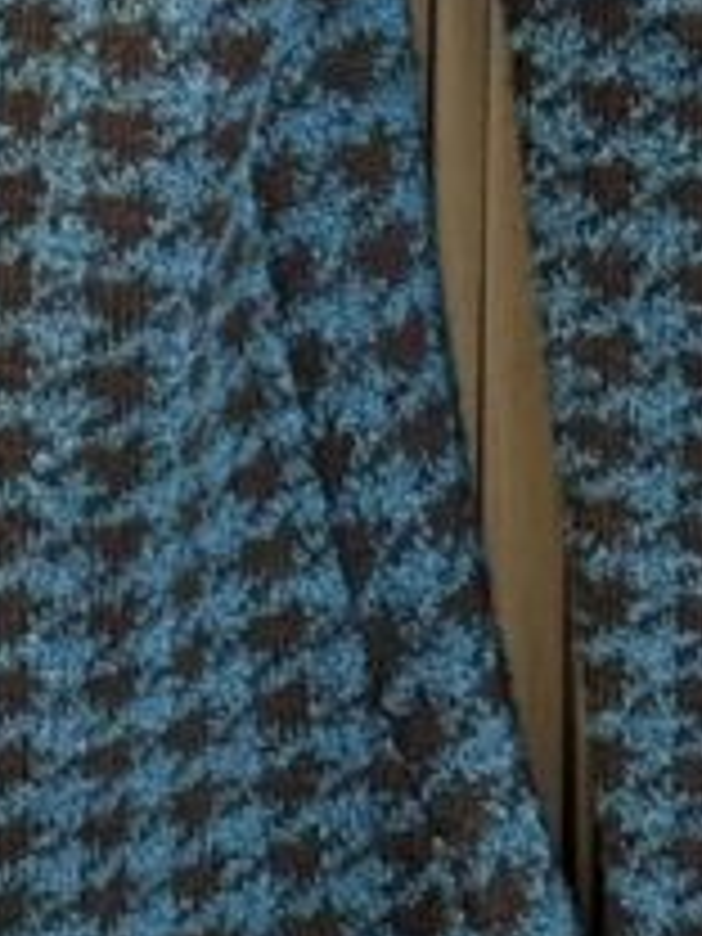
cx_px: -639
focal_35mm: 295
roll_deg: -1.2
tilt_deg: -4.1
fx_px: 7977
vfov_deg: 6.6
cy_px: -742
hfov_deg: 5.0
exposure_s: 1/294
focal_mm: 6.76
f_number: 1.78
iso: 64
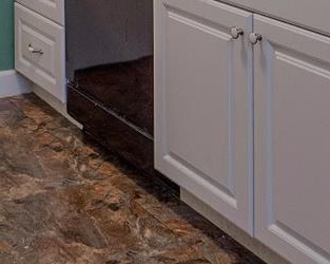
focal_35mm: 81
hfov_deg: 23.2
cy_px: -207
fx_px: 791
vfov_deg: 16.1
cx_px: 66
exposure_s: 1/5
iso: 50
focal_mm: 12
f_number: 5
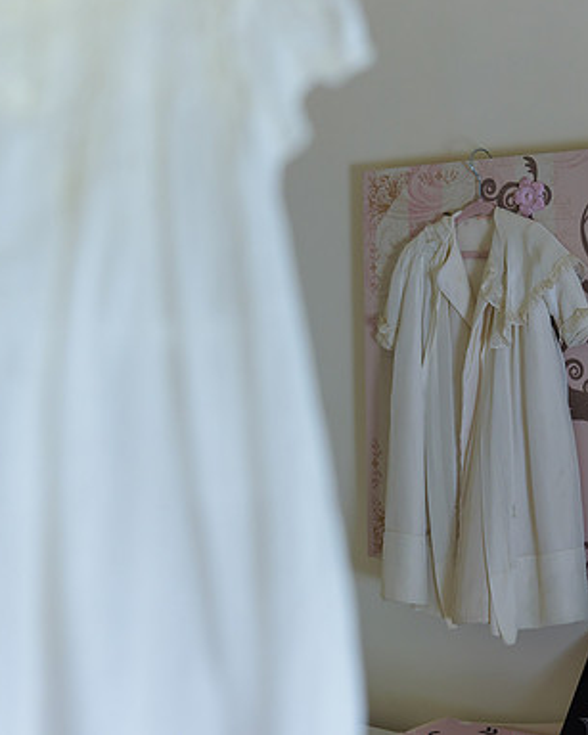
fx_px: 1480
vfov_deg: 27.9
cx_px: 435
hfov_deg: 22.3
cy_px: 367
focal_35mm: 68
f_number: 3.2
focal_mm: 48
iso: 1000
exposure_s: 1/200
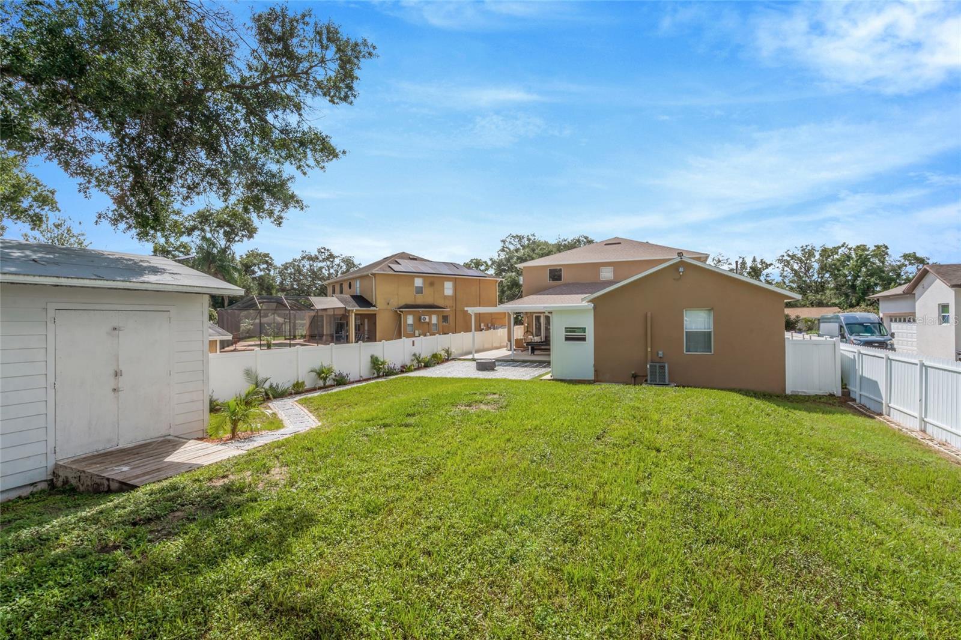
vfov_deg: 73.7
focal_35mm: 16
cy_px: 320
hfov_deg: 96.7
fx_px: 427
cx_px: 480
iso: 100
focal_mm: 16
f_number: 16
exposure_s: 1/125
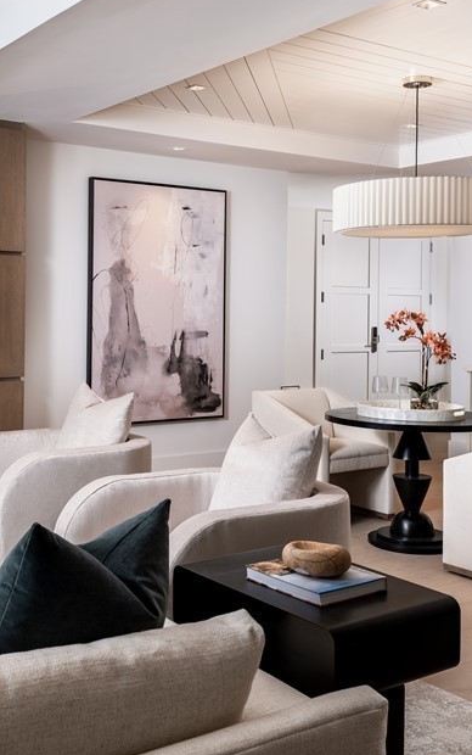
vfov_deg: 47.0
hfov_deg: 30.5
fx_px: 864
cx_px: 193
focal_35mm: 42
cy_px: 319
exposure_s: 1/25
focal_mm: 30.8
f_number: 10
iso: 200
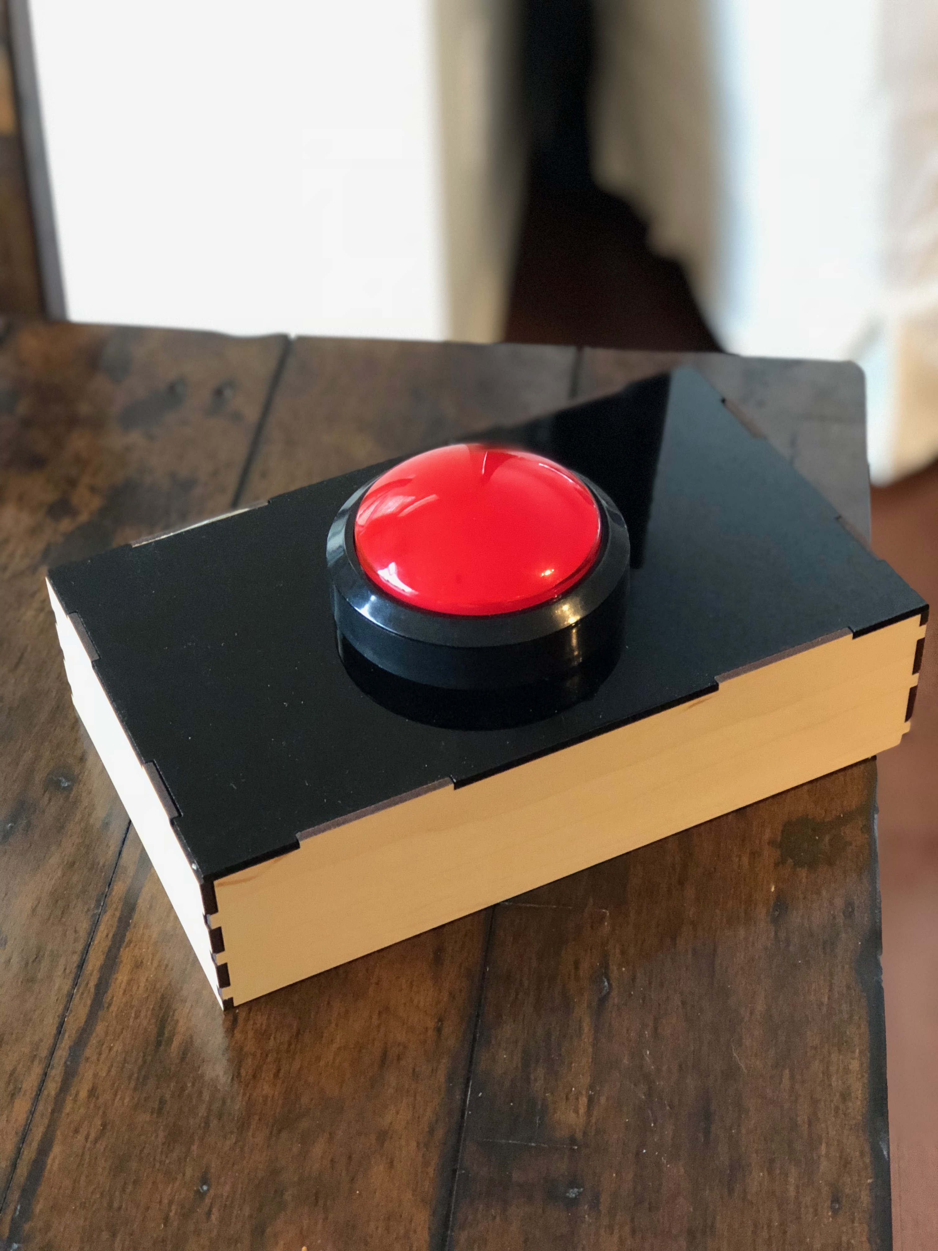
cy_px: 626
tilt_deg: -42.3
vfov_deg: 33.8
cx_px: 469
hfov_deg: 25.7
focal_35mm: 57
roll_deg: +2.2
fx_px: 2059
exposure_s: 1/30
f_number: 2.8
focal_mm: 6.6
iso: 1000
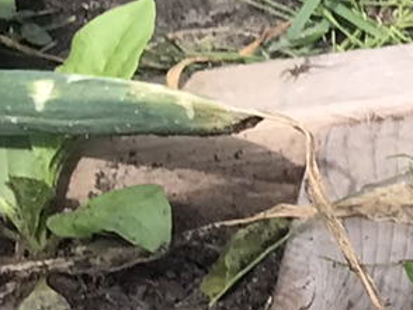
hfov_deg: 8.1
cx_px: 1394
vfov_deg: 7.6
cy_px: 72
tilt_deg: -35.4
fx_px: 2328
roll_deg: -1.7
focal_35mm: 195
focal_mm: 3.99
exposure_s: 1/610
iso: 20
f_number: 1.8
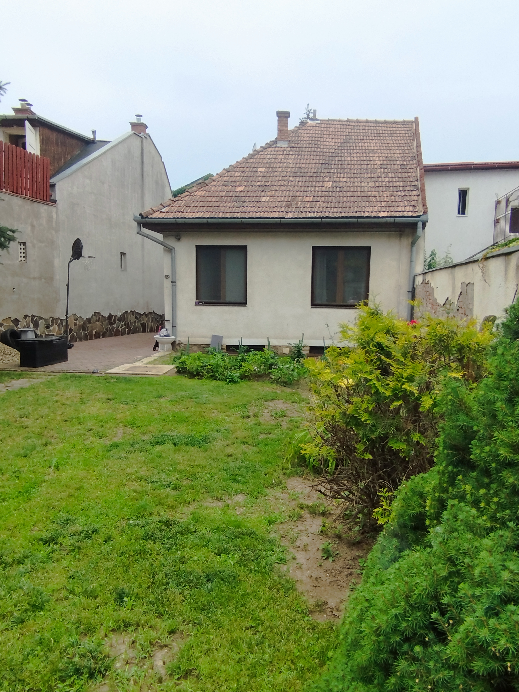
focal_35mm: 16
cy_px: 346
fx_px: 320
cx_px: 260
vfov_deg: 94.5
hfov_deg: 78.1
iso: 50
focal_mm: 1.65
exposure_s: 1/310
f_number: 2.2
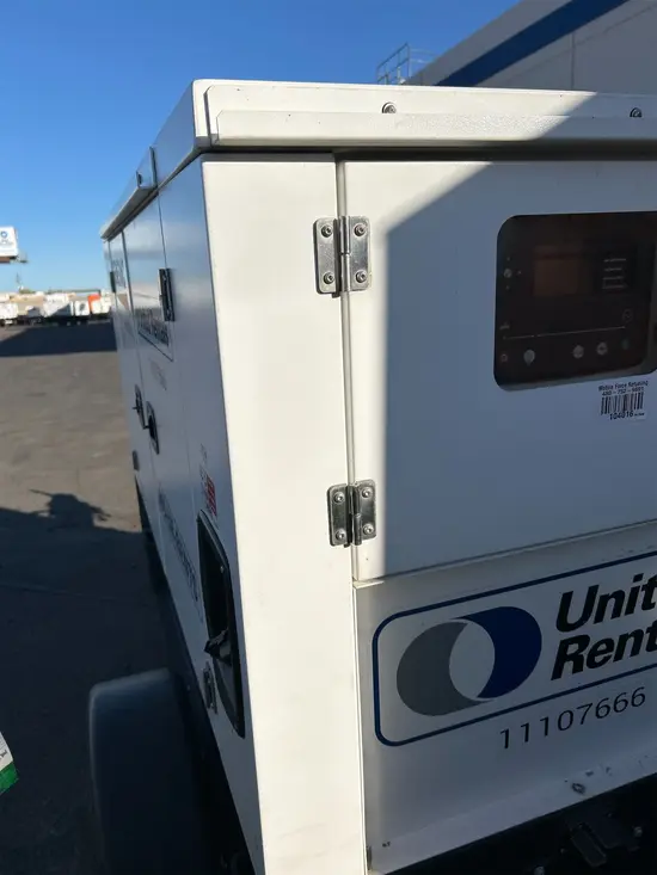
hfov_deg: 53.1
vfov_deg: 67.3
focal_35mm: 26
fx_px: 658
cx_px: 328
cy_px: 438
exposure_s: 1/8696
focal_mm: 5.7
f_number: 1.5
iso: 50
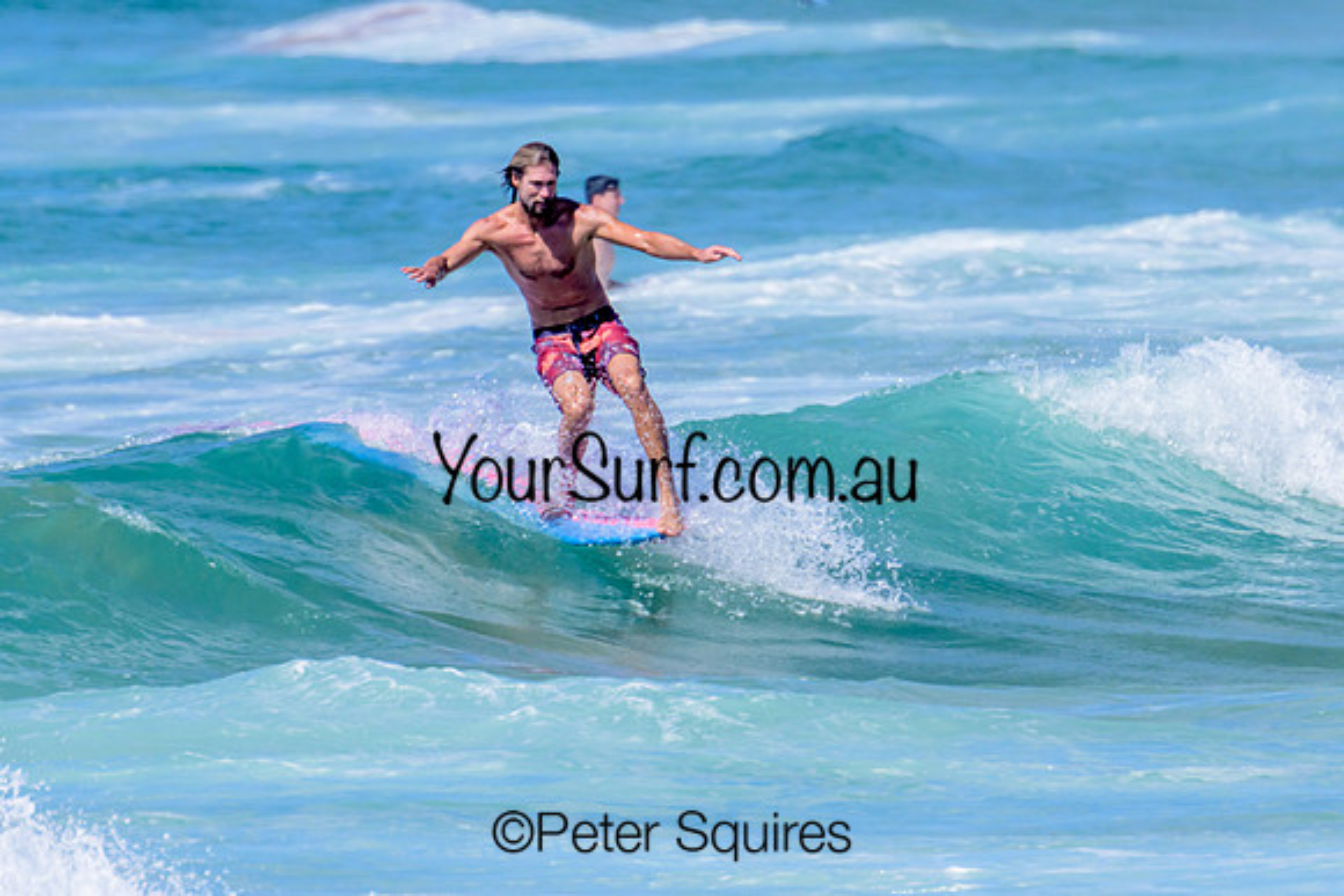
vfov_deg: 1.3
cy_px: 502
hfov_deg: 1.9
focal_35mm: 1098
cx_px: 597
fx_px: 41007
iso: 640
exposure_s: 1/2000
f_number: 11
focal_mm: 800
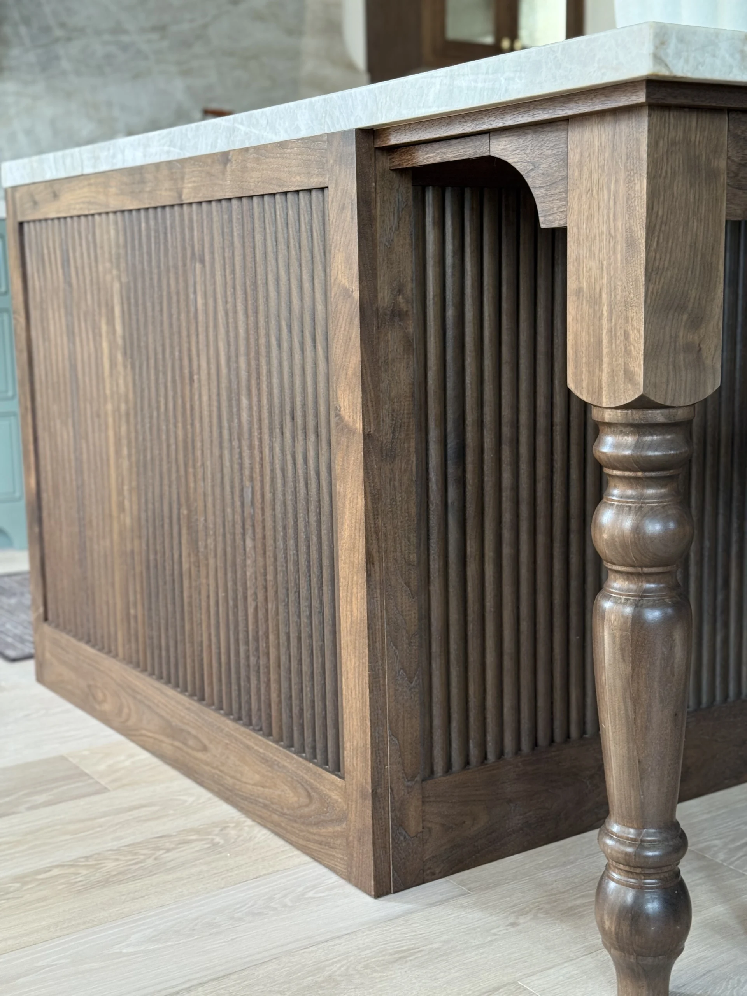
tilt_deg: -9.4
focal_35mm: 48
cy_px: 498
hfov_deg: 30.3
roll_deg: +1.5
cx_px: 374
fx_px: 1381
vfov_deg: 39.7
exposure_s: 1/60
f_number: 1.78
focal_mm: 6.76
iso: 160
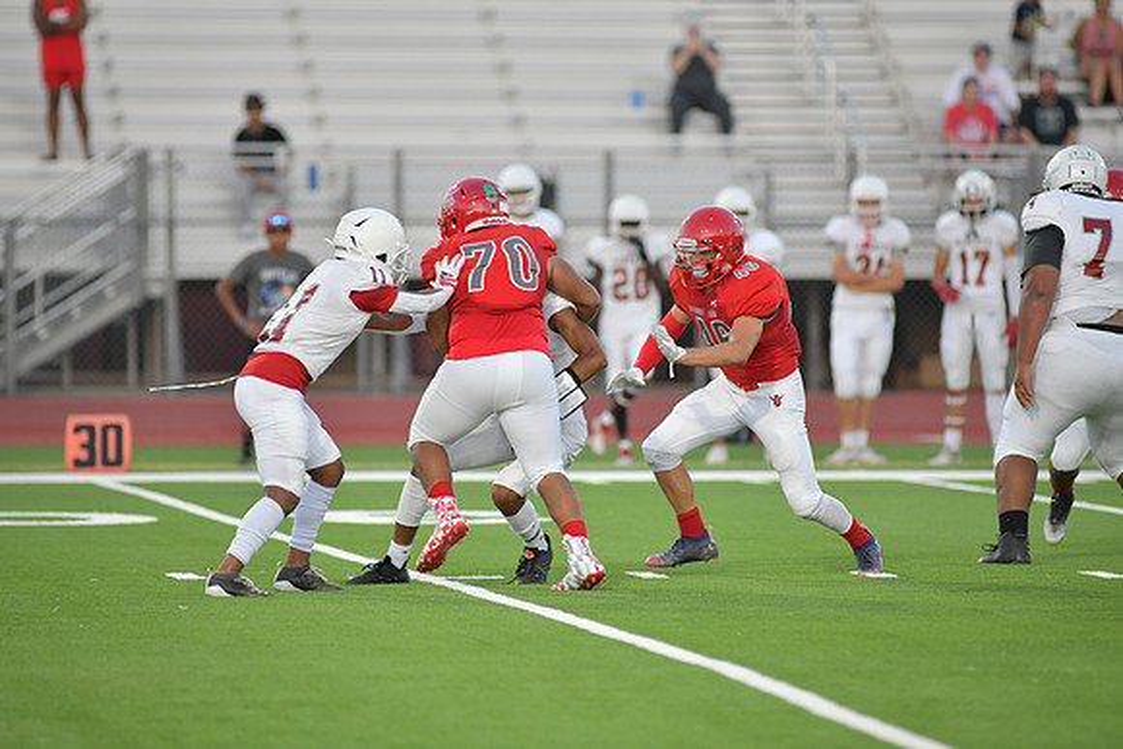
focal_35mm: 300
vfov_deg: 4.6
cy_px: 374
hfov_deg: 6.9
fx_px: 9360
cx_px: 562
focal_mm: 300
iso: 2000
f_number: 3.5
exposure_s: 1/1250
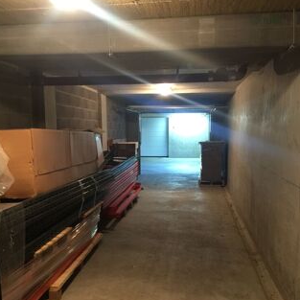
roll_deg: +0.5
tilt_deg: -6.8
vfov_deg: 46.9
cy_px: 182
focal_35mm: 35
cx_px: 149
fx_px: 343
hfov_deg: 47.2
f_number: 2.2
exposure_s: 1/17
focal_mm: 4.15
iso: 160
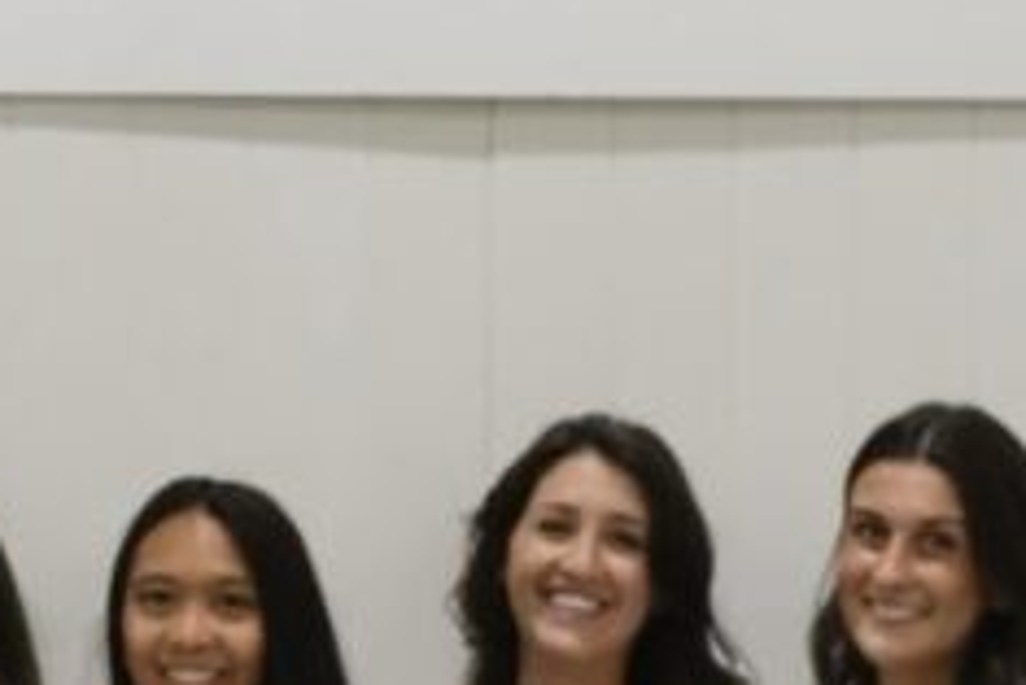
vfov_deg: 4.2
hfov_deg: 6.3
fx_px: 9325
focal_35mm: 327
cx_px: 22
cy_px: 421
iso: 400
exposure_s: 1/100
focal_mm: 50
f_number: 5
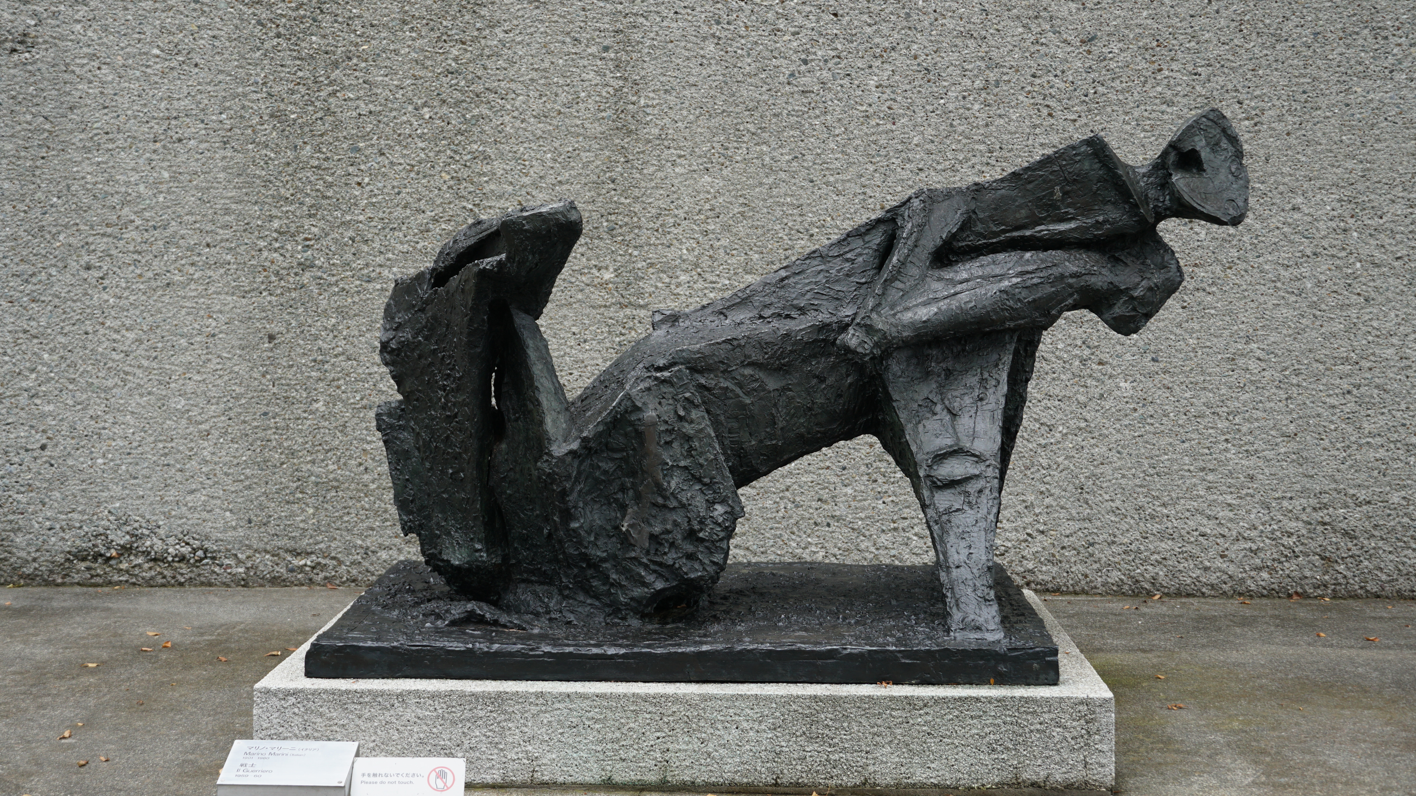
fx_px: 1972
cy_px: 361
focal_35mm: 53
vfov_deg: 22.8
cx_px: 715
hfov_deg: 39.5
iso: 320
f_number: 4.5
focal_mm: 33
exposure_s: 1/160
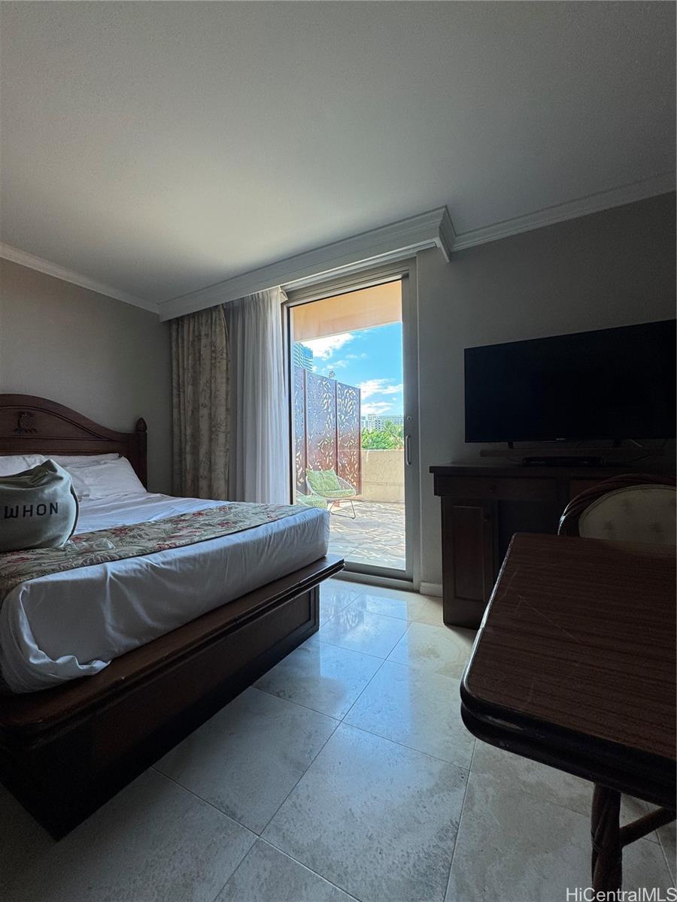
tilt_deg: +3.1
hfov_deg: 85.7
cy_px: 451
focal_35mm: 14
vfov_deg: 102.1
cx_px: 338
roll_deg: +1.2
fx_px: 365
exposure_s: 1/99
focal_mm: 2.22
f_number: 2.2
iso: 50
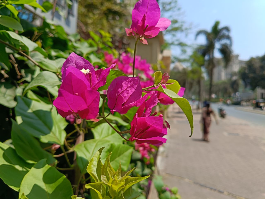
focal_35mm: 26
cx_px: 132
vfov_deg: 53.1
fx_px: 199
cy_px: 100
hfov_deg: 67.3
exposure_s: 1/861
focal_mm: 4.84
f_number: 1.88
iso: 64
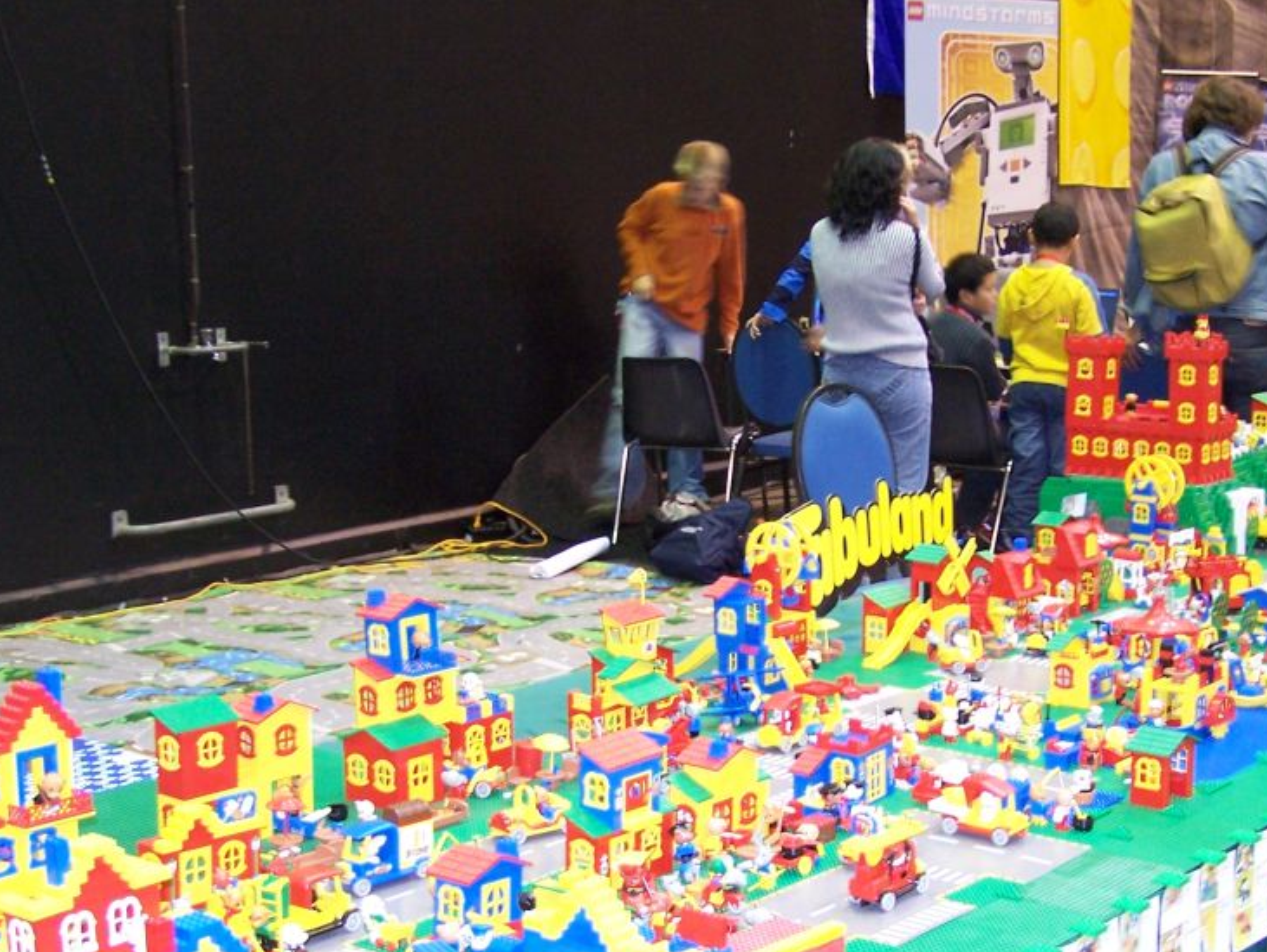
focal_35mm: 56
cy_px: 607
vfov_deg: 26.0
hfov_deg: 34.2
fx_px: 2051
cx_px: 792
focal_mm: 6.7
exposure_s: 1/8
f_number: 2.8
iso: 140
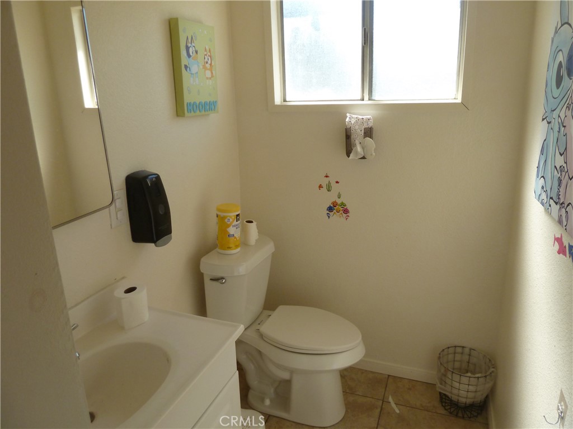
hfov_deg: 69.4
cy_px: 214
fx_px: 414
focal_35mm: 25
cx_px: 286
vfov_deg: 54.9
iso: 160
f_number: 3.3
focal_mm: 4.1
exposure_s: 1/200
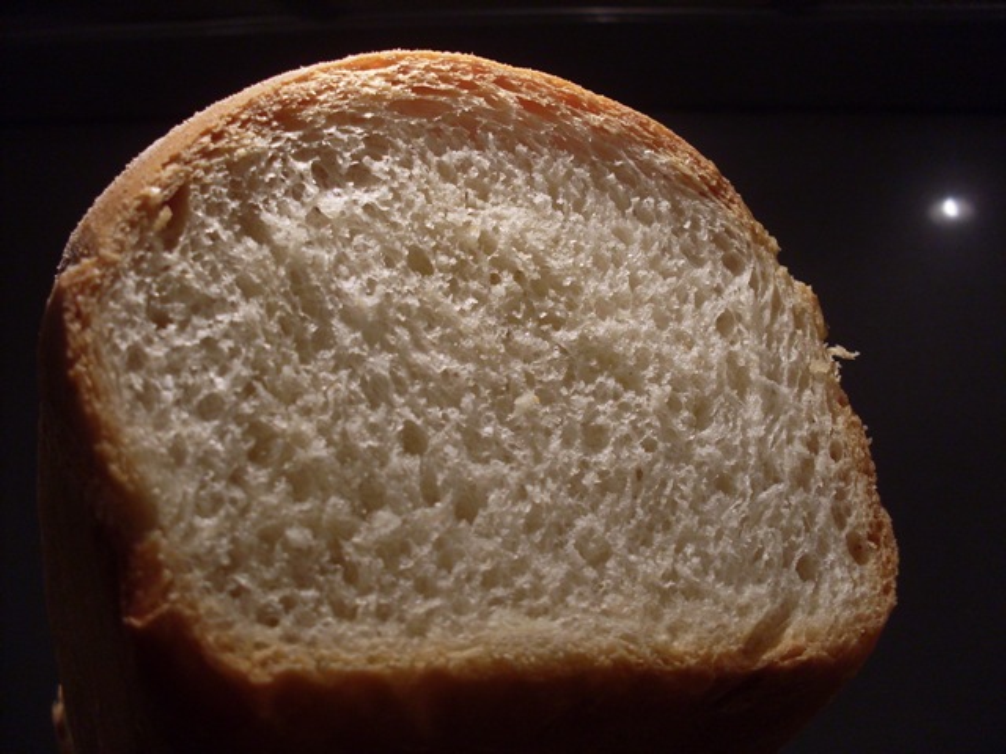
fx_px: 1104
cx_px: 503
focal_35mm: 38
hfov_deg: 49.0
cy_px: 377
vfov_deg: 37.7
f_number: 2.8
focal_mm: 6.3
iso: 100
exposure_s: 1/90
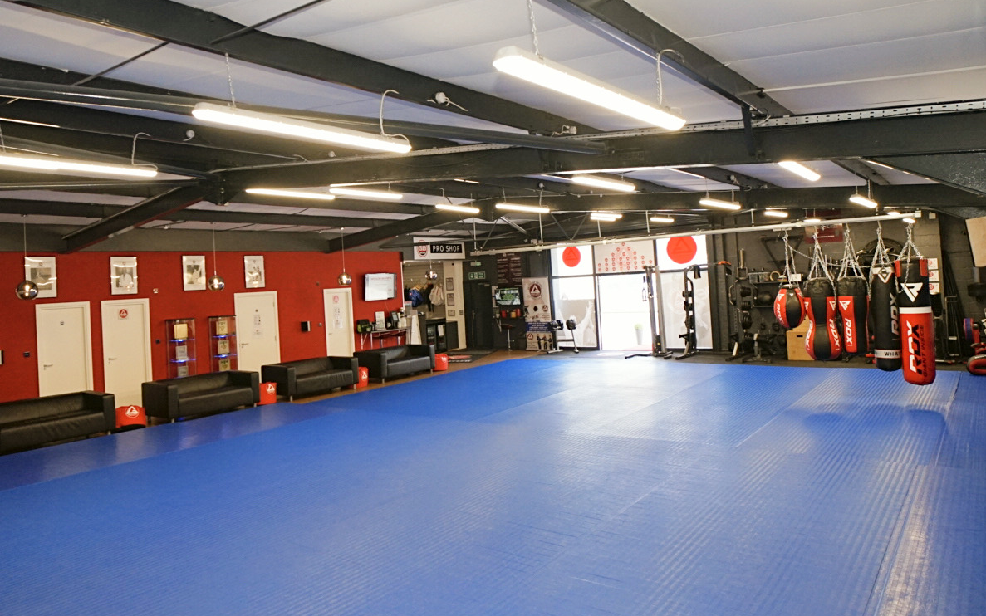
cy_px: 257
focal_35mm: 25
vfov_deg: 49.1
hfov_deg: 72.3
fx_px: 672
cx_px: 432
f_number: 4
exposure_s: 1/160
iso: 1000
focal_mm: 18
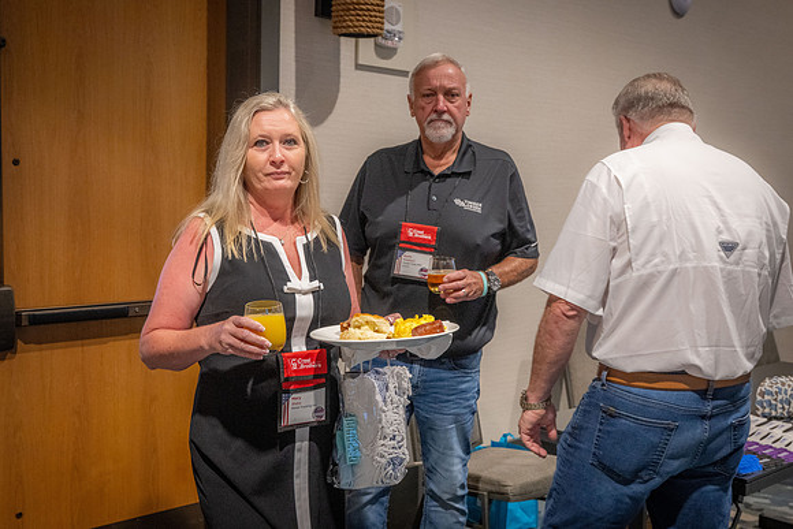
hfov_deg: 48.4
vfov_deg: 33.4
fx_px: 881
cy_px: 264
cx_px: 396
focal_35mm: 40
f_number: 5
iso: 4000
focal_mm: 40
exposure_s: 1/160
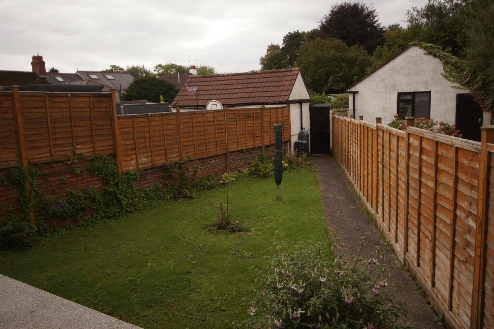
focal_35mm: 30
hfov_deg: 61.9
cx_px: 247
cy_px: 164
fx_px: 412
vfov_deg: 43.6
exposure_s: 1/160
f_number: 5.6
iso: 100
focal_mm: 20
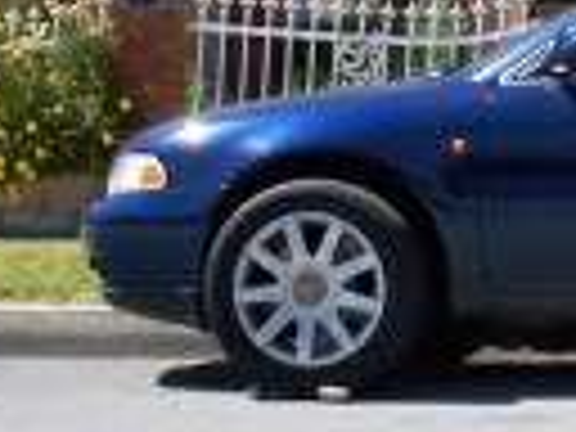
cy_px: 230
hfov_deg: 11.0
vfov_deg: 8.5
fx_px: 2912
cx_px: 796
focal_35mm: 175
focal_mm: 7.5
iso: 80
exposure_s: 1/640
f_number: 4.8
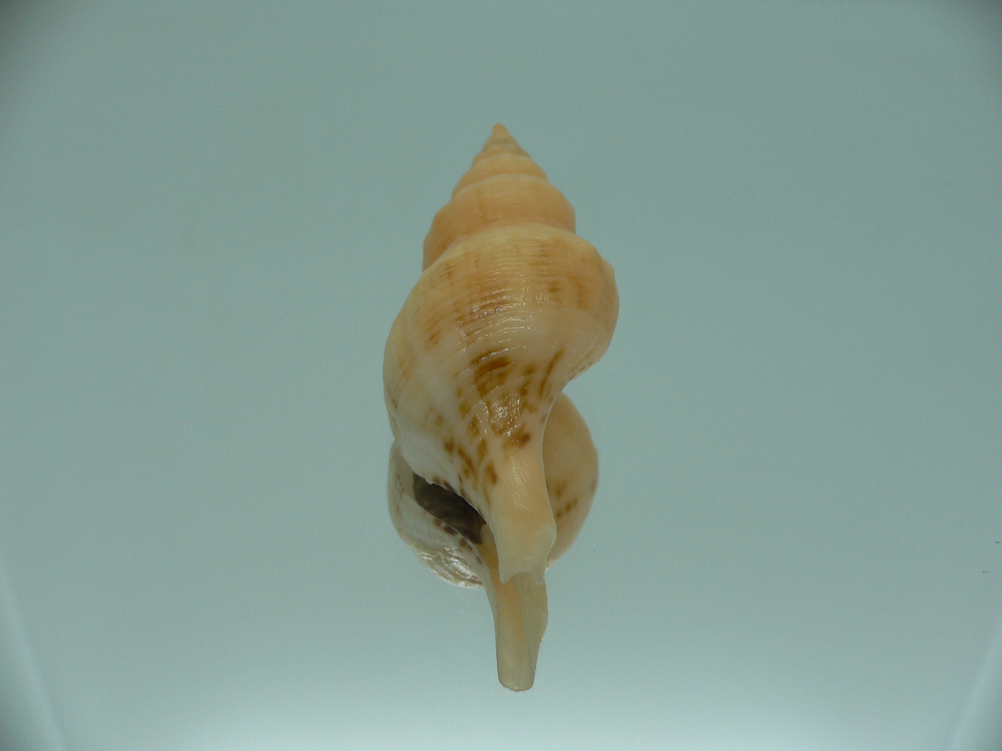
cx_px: 501
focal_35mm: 35
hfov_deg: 52.6
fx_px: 1013
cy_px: 376
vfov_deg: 40.7
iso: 80
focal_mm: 4.6
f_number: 2.8
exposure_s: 1/60
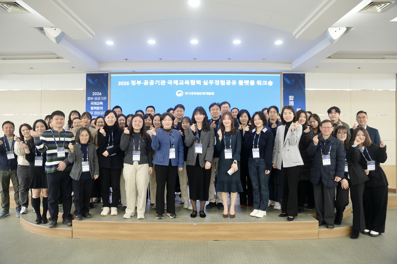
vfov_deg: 53.1
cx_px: 198
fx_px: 264
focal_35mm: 24
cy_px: 132
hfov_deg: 73.8
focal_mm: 24
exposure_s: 1/30
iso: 250
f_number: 2.8
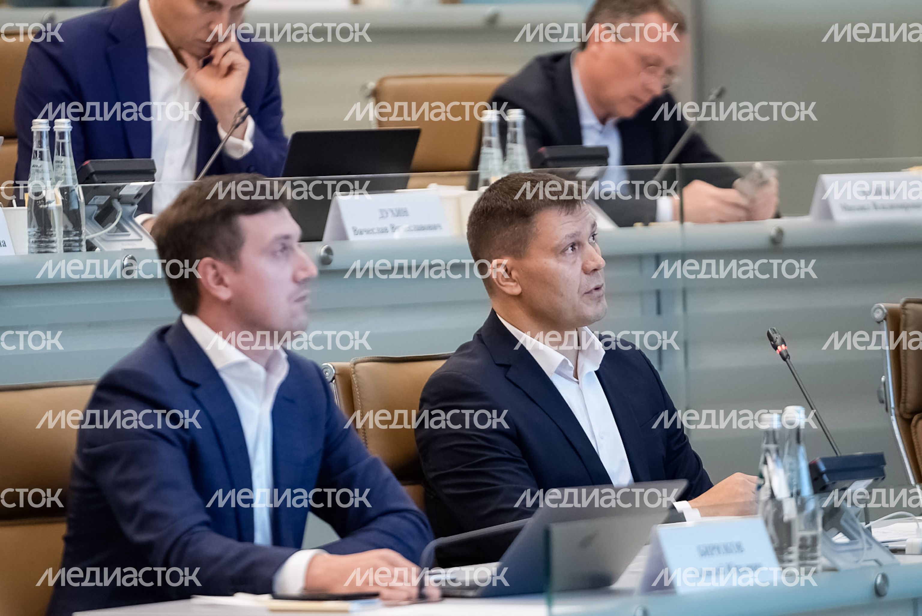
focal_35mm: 300
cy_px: 308
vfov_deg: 4.6
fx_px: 7689
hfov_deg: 6.9
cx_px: 461
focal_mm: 200
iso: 2000
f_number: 2.8
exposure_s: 1/250
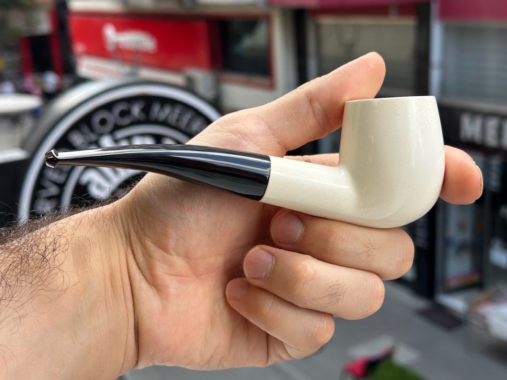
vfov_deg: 30.3
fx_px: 703
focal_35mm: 48
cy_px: 190
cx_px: 254
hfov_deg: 39.7
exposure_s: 1/538
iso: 64
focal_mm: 6.86
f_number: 1.78
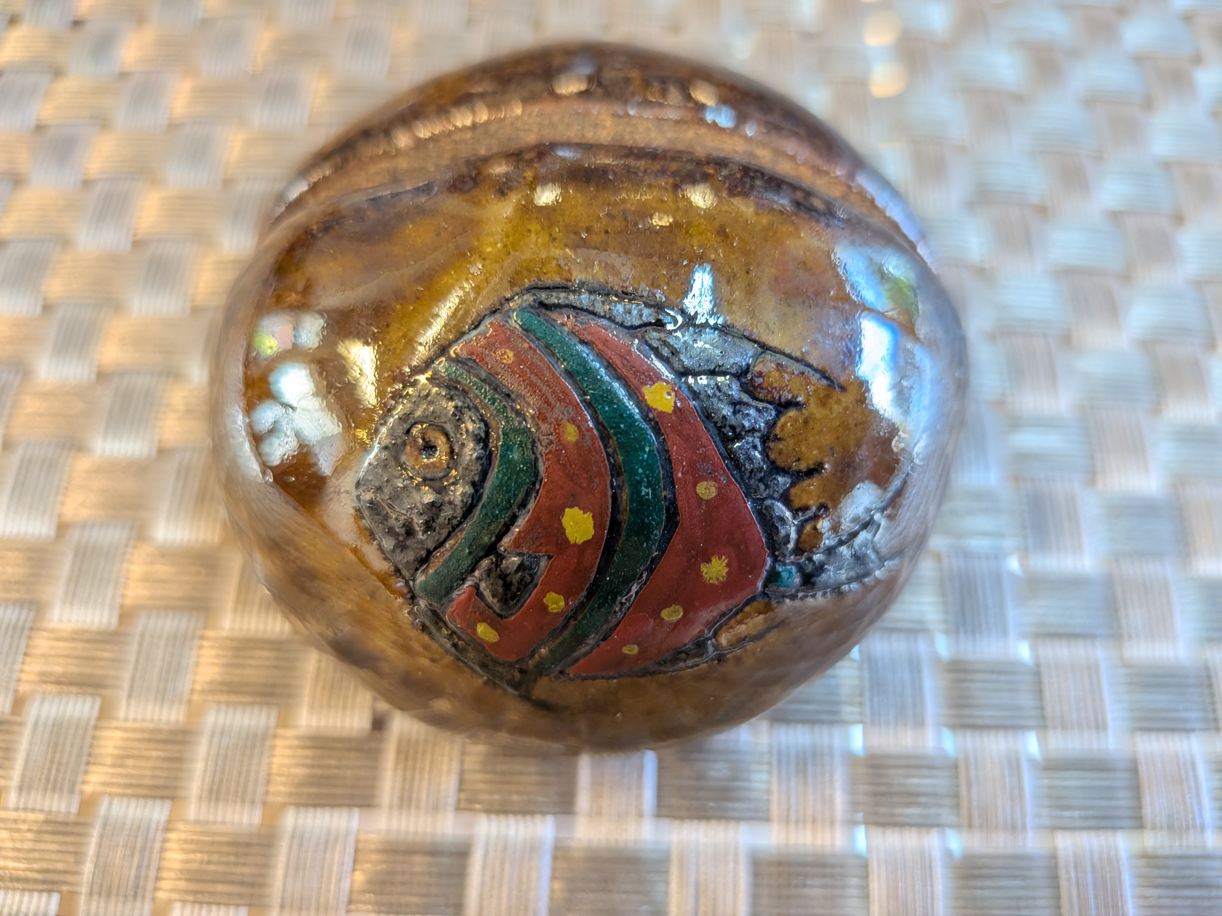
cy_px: 458
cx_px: 611
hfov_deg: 71.6
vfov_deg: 56.8
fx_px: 847
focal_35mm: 24
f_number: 1.7
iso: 165
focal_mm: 4.53
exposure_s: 1/120
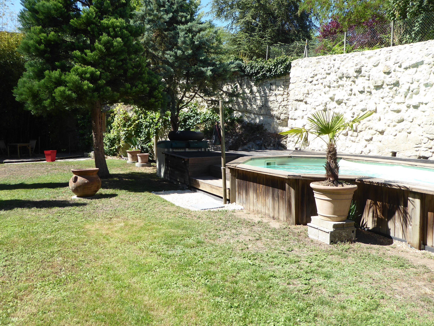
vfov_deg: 46.8
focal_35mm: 30
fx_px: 376
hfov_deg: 60.0
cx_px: 216
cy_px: 158
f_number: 3.5
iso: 80
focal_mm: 5
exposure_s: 1/320
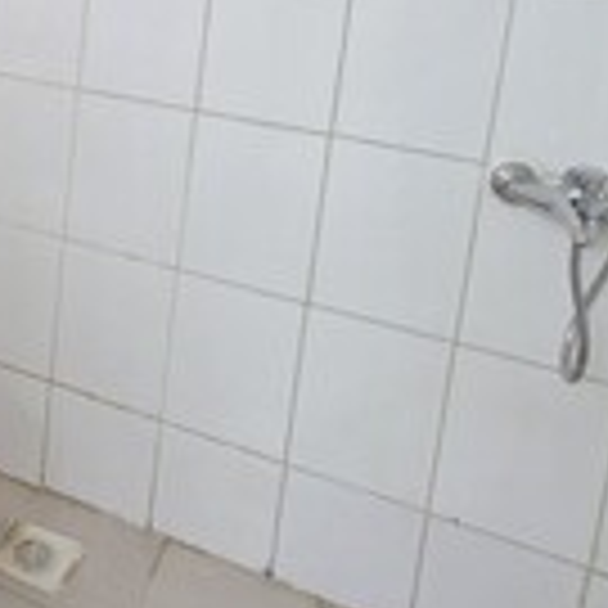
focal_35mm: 39
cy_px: 29
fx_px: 775
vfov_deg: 38.9
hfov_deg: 38.9
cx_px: 29
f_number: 1.9
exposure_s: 1/50
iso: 250
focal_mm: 2.2
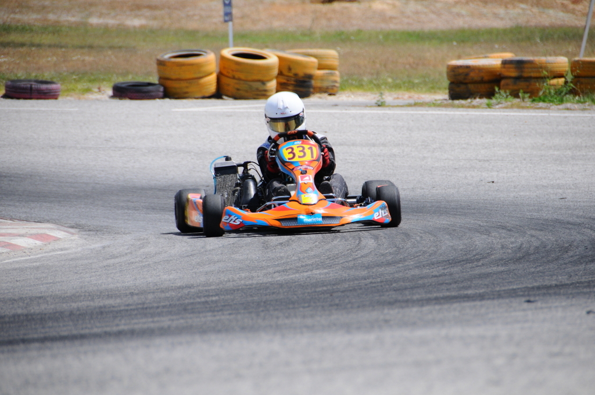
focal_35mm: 300
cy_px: 198
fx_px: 4952
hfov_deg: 6.9
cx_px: 298
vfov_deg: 4.6
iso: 400
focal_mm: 200
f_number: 5.6
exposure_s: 1/2000
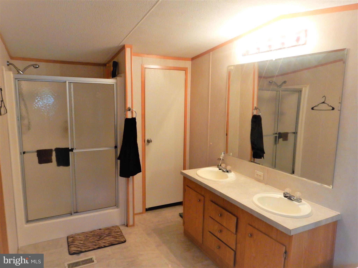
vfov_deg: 54.9
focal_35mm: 25
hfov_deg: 69.4
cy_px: 134
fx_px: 259
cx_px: 179
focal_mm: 4.5
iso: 400
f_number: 7.6
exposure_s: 1/13
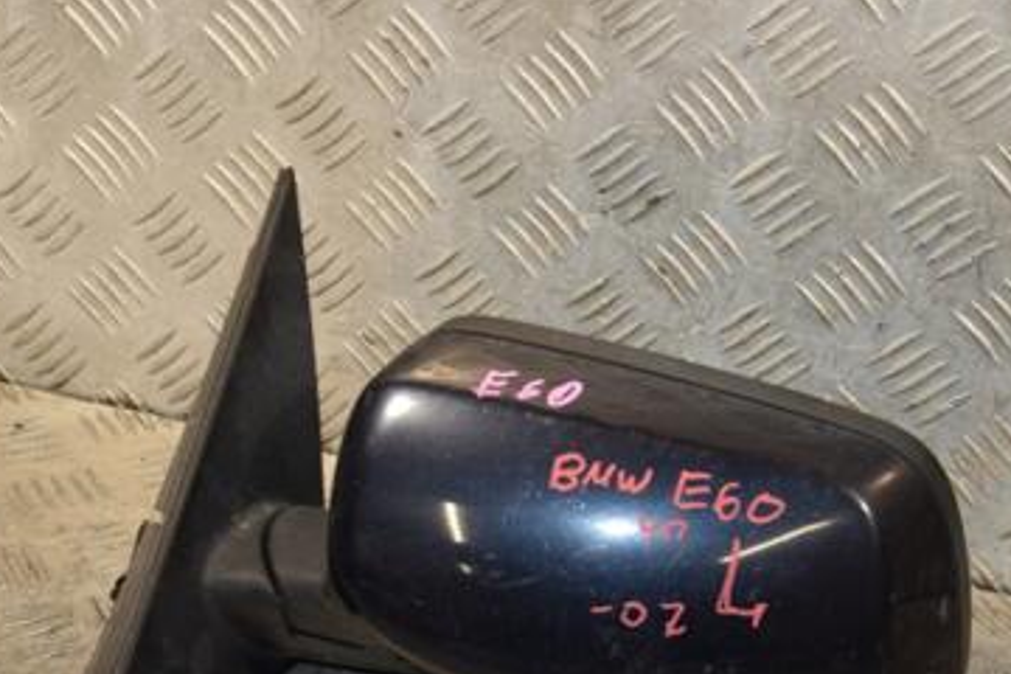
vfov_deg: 13.7
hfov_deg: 20.4
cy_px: 458
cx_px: 489
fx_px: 2808
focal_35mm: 100
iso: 800
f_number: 4.8
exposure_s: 1/200
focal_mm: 40
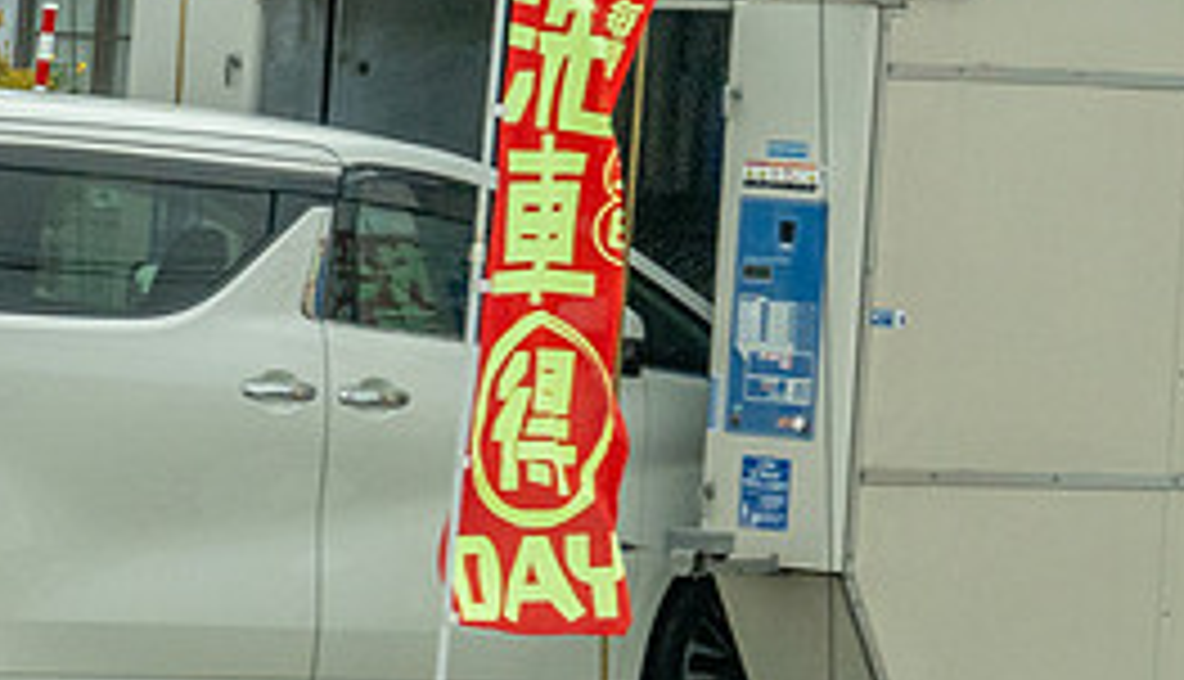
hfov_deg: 5.1
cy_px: -1454
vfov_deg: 3.0
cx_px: 2787
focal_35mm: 407
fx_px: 12842
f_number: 11
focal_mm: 70
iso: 400
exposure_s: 1/500
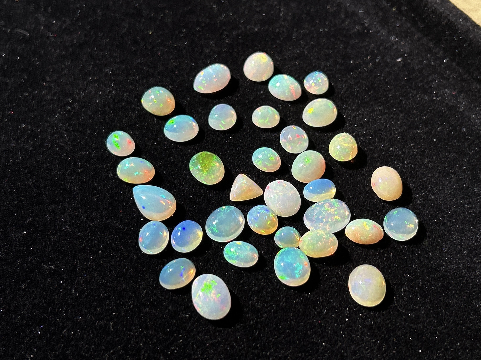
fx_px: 723
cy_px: 180
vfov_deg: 28.0
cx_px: 240
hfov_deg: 36.8
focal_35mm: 52
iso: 50
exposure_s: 1/6993
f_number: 1.5
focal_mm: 5.7
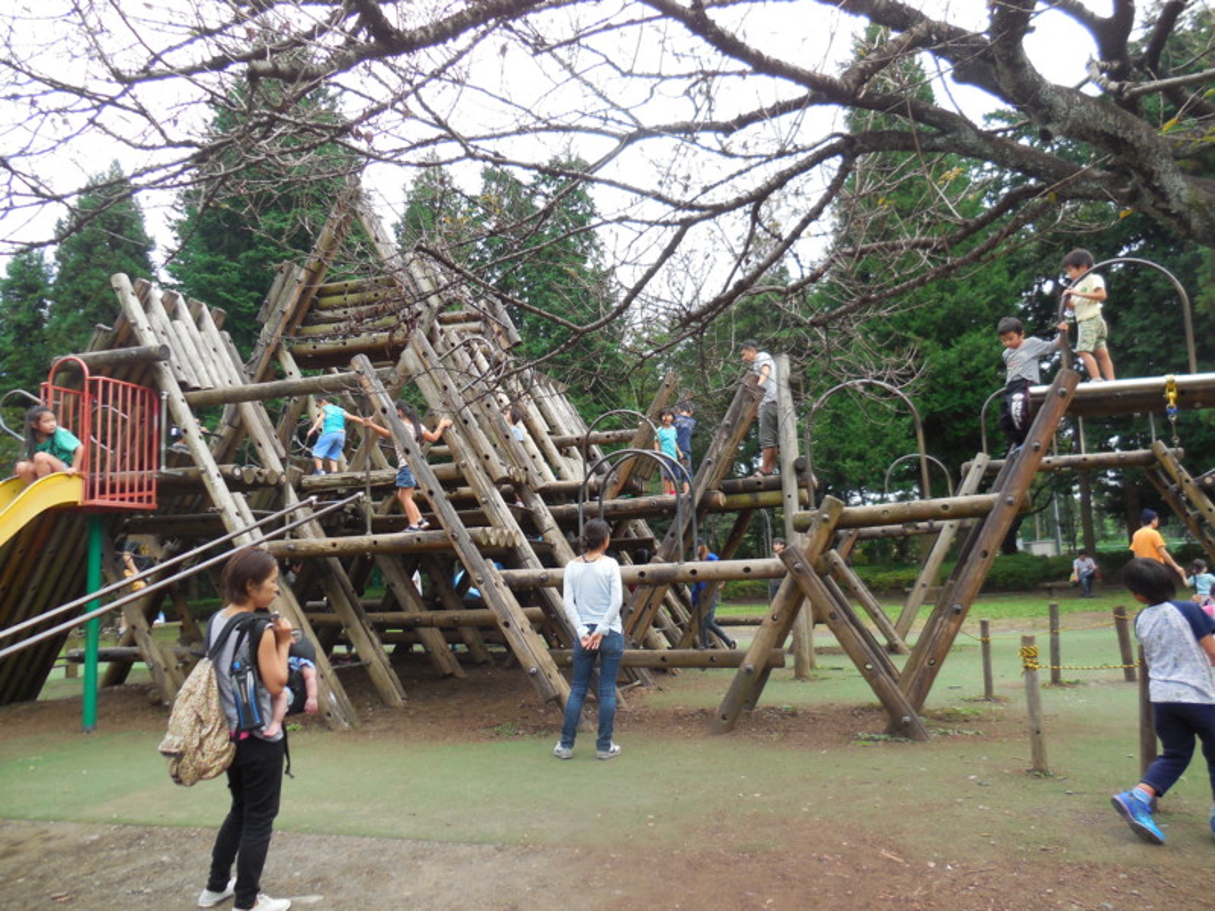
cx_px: 608
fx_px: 877
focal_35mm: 25
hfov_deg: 69.4
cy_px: 456
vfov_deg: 54.9
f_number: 3.1
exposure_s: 1/160
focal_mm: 4.5
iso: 125
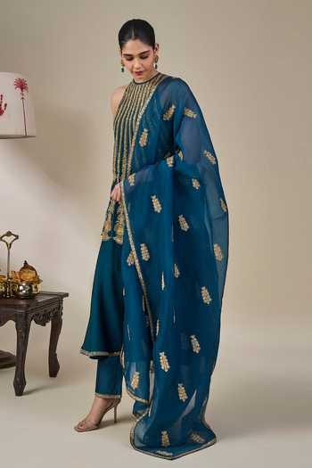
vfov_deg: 41.9
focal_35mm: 47
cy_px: 234
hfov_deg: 28.6
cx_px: 156
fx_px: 611
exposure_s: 1/160
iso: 250
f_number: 5.6
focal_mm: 47
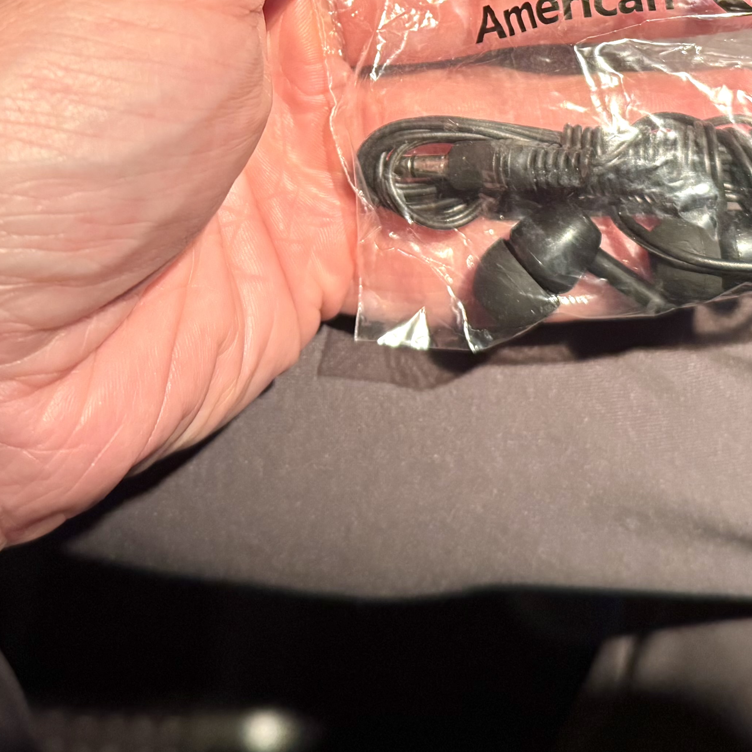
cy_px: -12
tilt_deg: -58.4
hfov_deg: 29.1
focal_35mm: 59
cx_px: 336
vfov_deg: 27.3
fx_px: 1450
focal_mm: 6.76
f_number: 1.78
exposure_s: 1/57
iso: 500
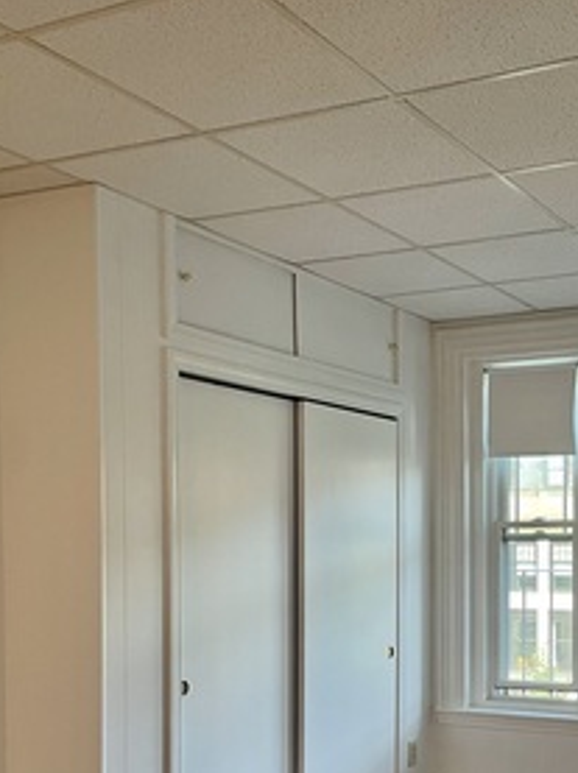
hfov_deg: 29.7
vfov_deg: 39.2
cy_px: 594
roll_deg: +0.1
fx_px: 1049
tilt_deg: -1.8
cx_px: 504
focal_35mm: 47
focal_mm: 4.2
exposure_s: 1/60
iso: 125
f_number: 1.6
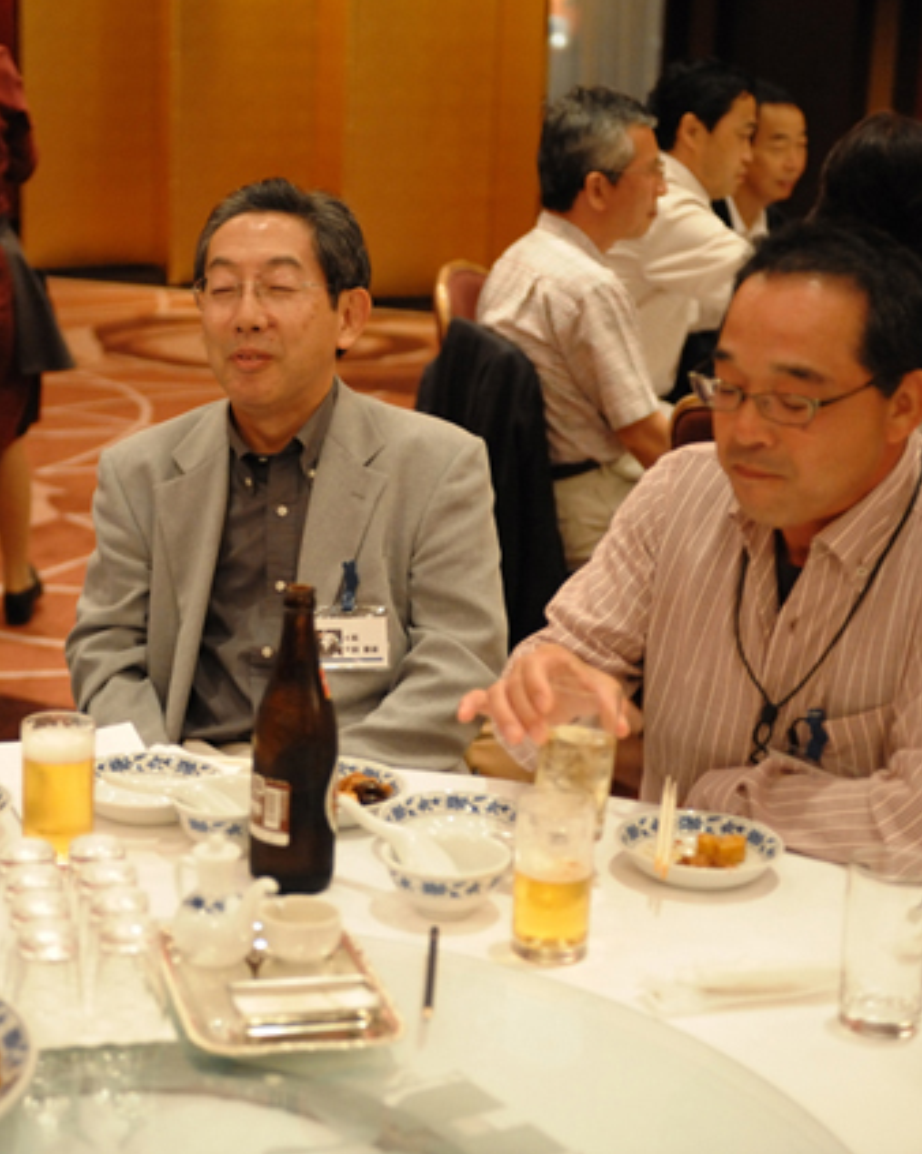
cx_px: 281
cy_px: 576
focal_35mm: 71
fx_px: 2424
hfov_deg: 21.4
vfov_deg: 26.8
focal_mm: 50
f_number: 2.8
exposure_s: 1/125
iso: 4000
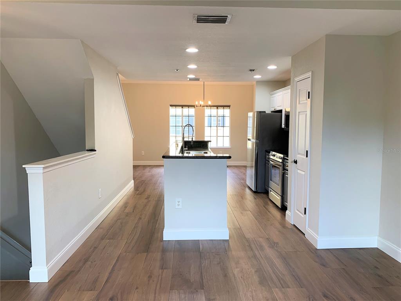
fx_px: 301
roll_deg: +0.1
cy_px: 150
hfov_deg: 67.3
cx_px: 200
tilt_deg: -3.7
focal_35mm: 26
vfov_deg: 53.1
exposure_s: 1/60
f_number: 1.8
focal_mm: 4.25
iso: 100
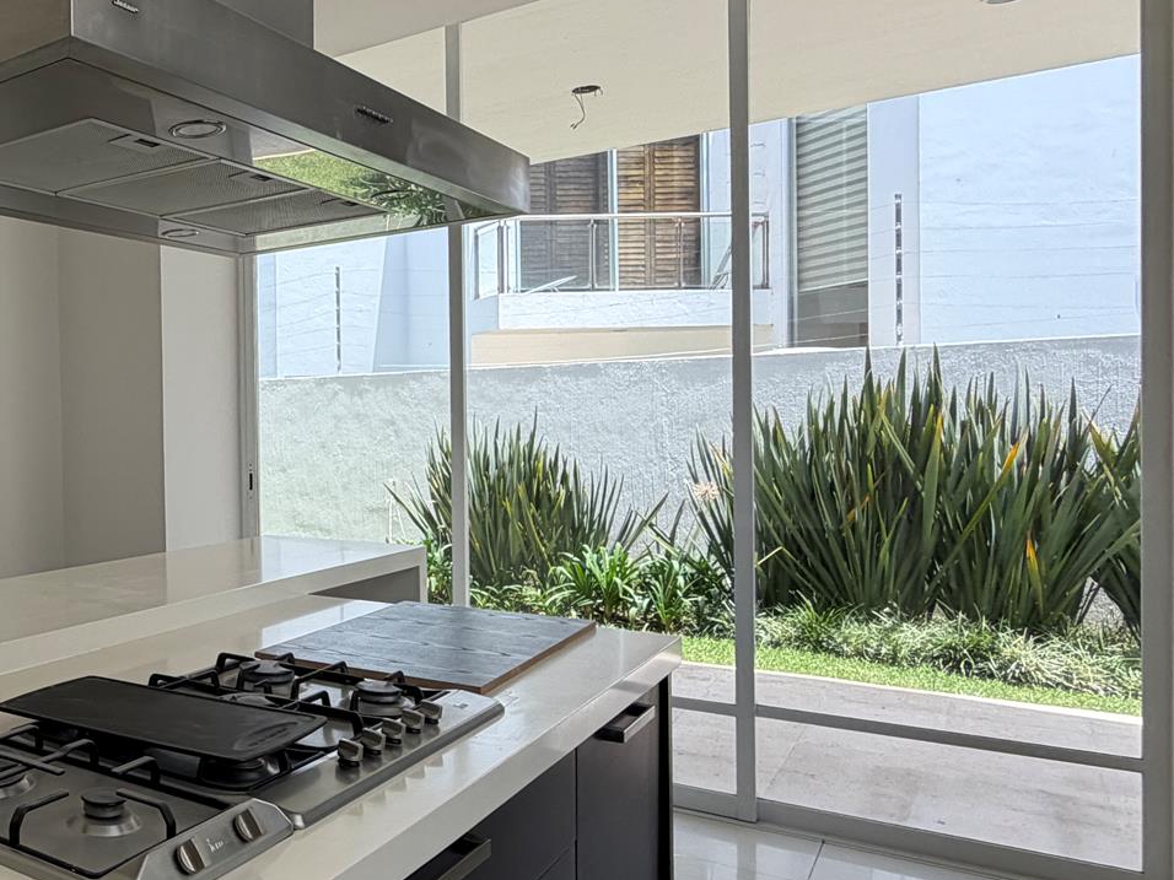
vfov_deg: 46.8
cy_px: 442
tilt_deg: -1.5
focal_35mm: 30
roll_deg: +0.8
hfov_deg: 49.7
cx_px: 20
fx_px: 1017
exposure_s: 1/468
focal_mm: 2.22
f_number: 2.2
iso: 64
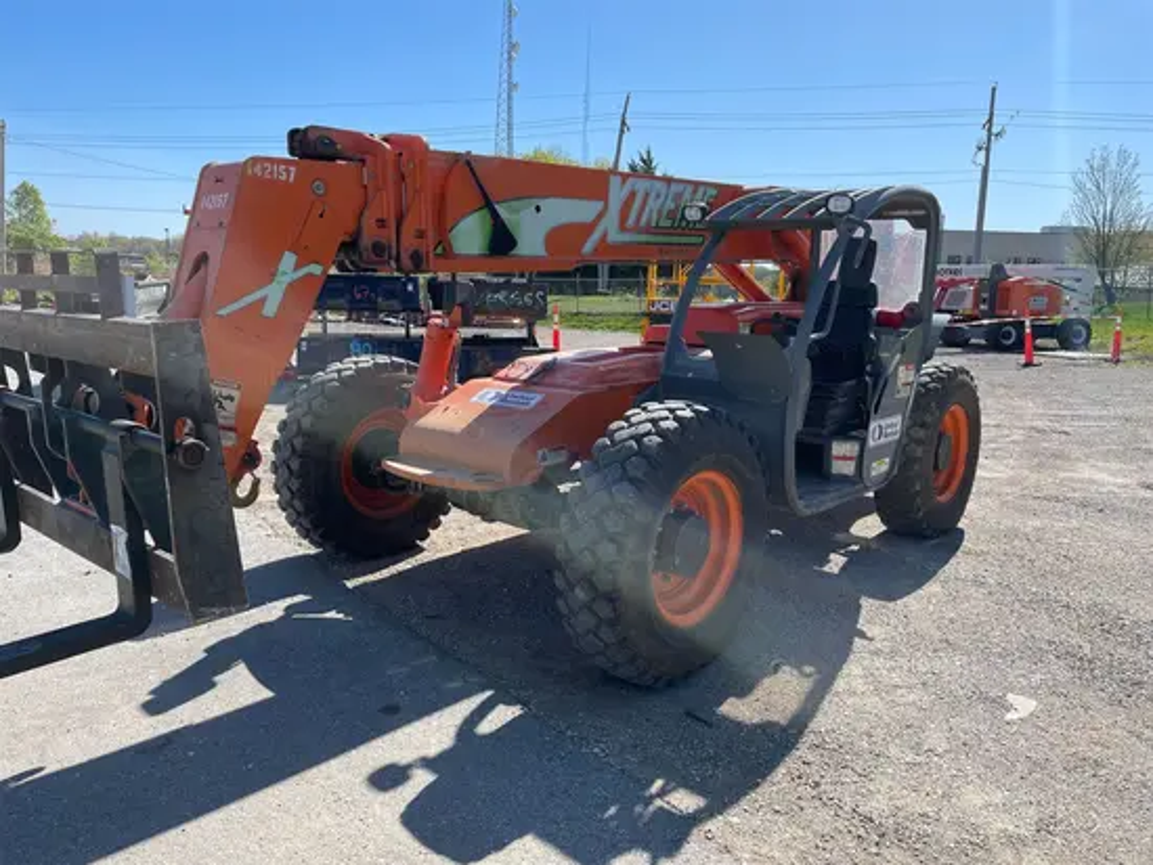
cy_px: 432
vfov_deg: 53.1
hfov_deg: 67.3
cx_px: 576
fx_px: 866
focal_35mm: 26
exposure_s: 1/2304
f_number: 1.6
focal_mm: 4.2
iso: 32
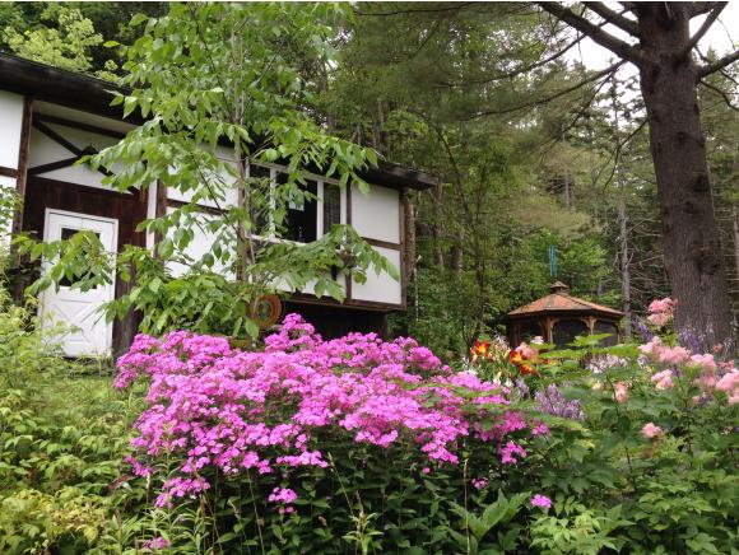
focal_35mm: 35
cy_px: 278
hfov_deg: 52.6
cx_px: 370
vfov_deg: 40.8
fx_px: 748
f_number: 2.4
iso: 50
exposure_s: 1/129
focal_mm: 4.28
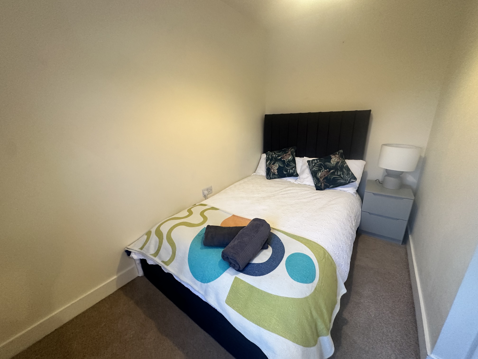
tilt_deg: -16.6
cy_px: 180
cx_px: 239
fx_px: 193
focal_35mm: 14
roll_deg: +1.4
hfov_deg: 102.1
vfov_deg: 85.7
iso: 320
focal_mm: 2.22
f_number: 2.2
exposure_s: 1/98
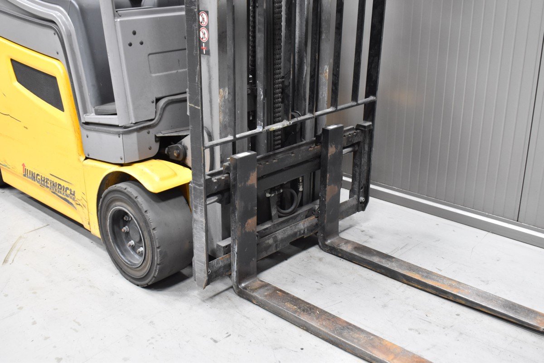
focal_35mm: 40
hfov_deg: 47.9
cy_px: 182
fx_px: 612
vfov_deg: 33.0
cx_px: 272
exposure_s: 1/20
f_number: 5
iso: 1600
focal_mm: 27
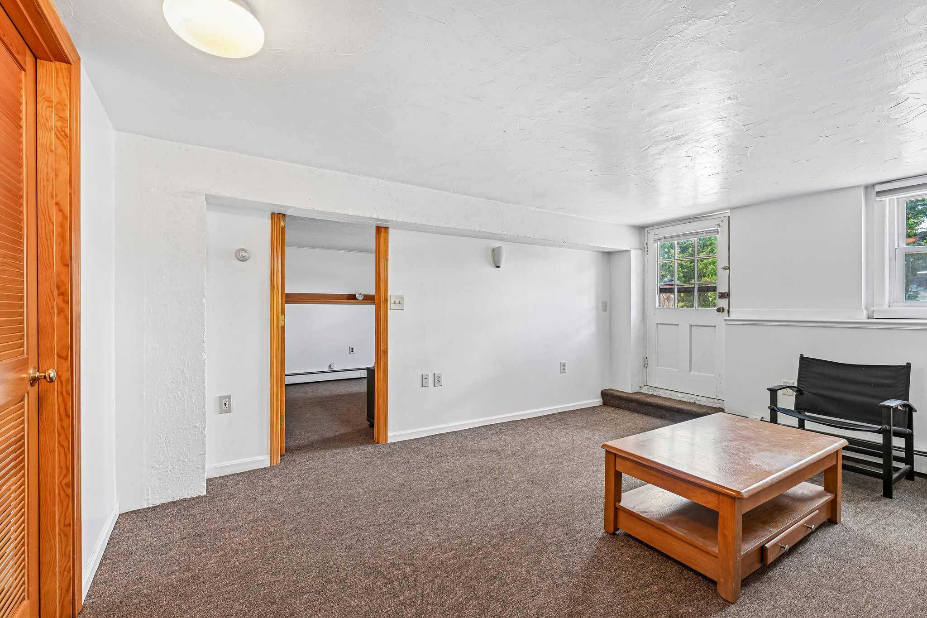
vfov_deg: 73.7
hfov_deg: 96.7
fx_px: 412
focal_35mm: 16
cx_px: 464
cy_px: 309
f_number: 8
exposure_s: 1/8
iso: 400
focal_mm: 16
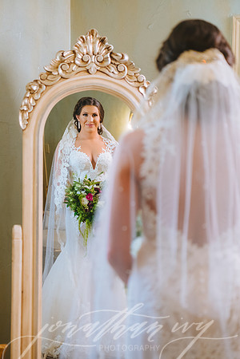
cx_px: 120
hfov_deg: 19.5
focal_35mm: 70
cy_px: 180
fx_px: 700
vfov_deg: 28.8
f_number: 2.8
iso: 1000
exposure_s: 1/160
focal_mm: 70
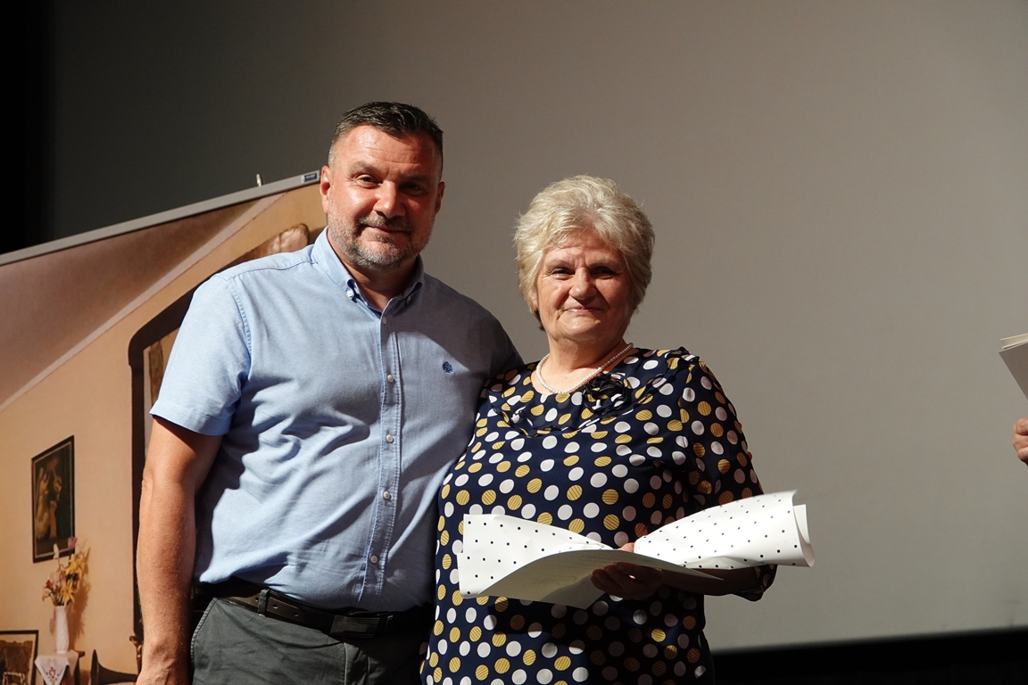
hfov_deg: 14.8
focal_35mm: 139
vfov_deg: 9.9
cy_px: 342
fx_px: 3969
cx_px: 514
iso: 800
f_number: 4
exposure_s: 1/50
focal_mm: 51.14
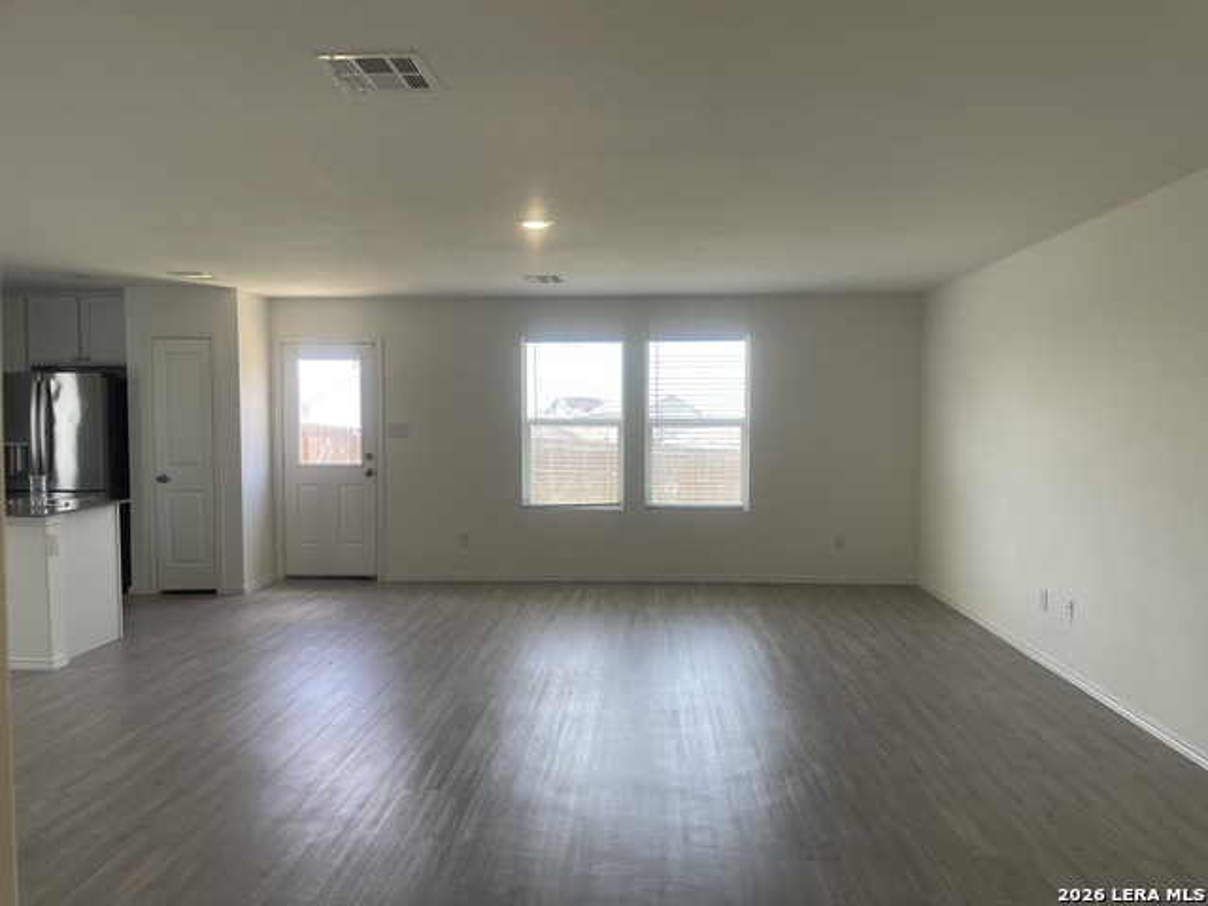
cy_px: 453
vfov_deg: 54.9
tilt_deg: -2.6
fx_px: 872
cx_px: 604
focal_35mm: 25
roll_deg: +0.4
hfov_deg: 69.4
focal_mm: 5.1
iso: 32
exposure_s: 1/124
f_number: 1.6
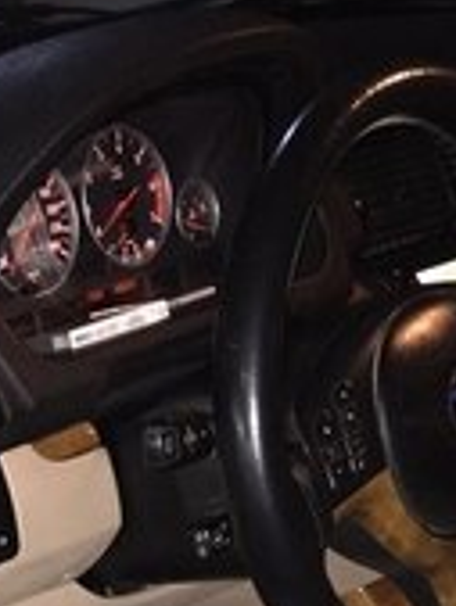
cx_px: -18
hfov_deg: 16.9
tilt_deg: -36.8
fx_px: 1491
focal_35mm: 85
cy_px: 832
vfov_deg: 20.6
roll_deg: -0.9
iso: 250
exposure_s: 1/16
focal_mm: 4.15
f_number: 2.2
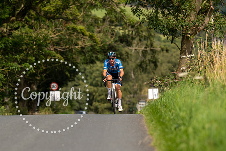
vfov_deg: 5.0
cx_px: 122
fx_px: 1738
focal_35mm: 277
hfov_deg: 7.4
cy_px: 94
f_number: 4
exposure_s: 1/1000
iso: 100
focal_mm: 200
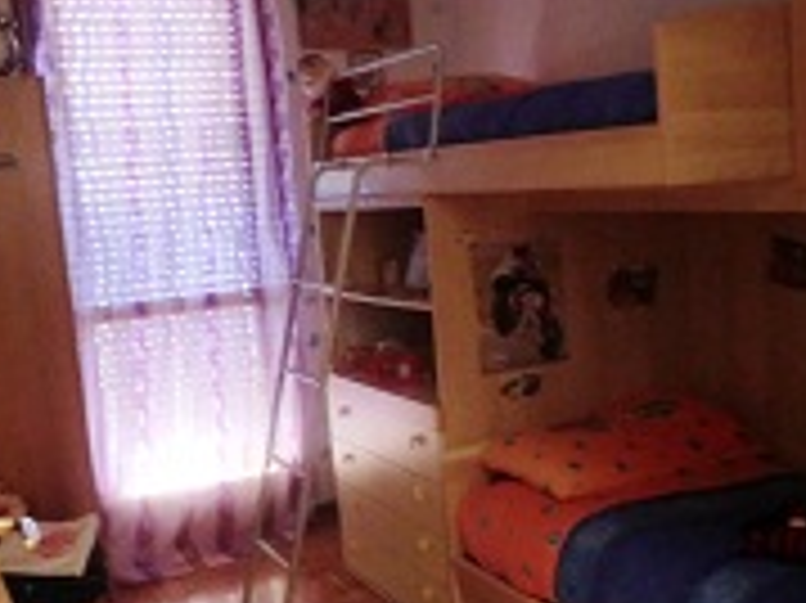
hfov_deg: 40.2
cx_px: 500
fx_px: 1094
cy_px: 369
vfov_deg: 30.7
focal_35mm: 47
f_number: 3.2
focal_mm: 4.3
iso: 400
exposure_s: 1/4
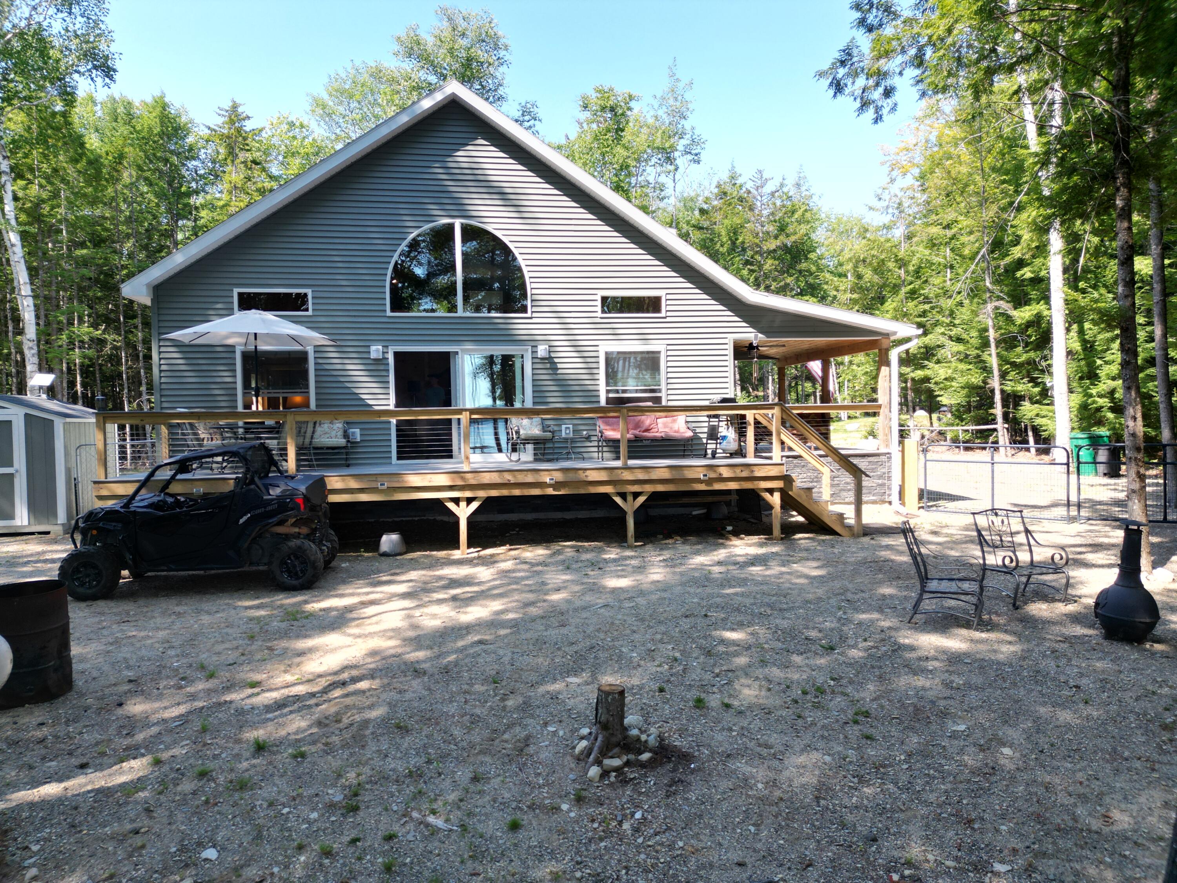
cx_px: 588
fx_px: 816
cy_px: 442
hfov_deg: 71.6
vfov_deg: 56.8
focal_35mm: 24
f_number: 1.7
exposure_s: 1/640
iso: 100
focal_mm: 6.72
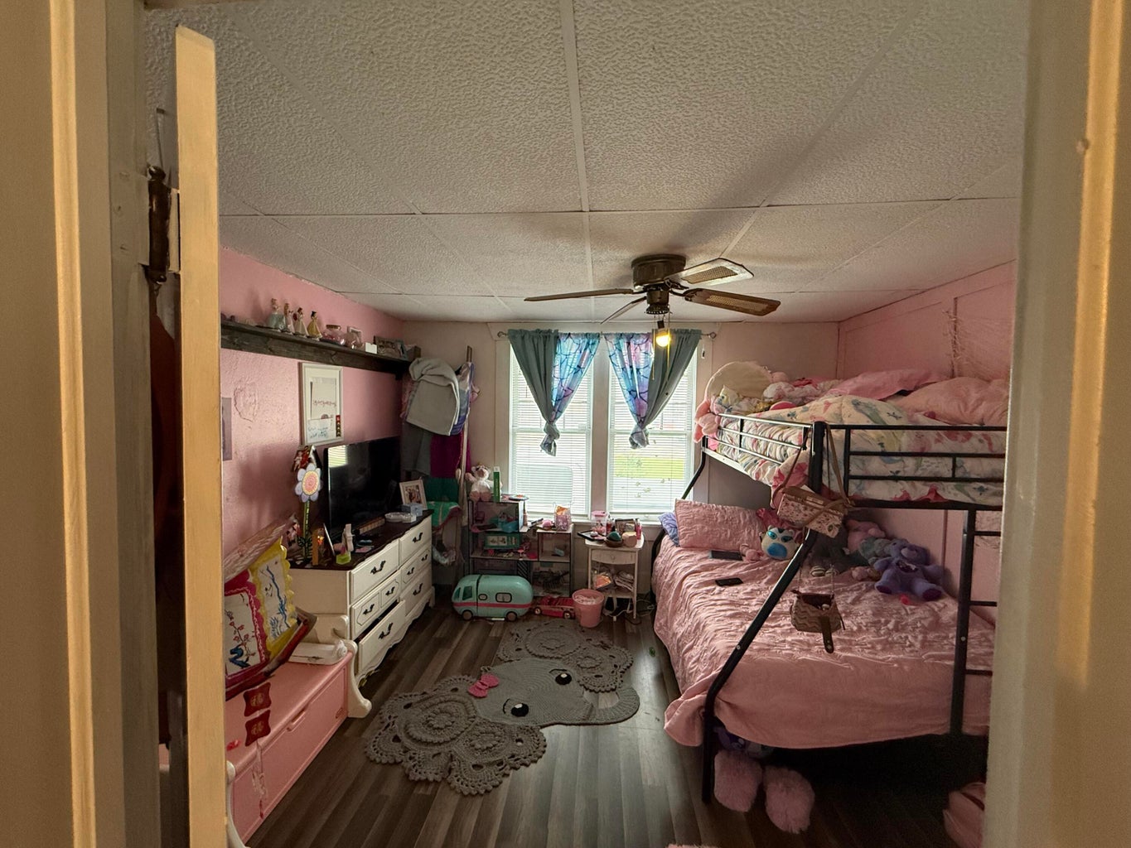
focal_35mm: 14
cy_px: 424
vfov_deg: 85.7
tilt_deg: -1.5
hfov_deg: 102.1
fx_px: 457
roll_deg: +0.0
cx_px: 566
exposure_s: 1/99
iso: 320
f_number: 2.2
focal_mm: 2.22
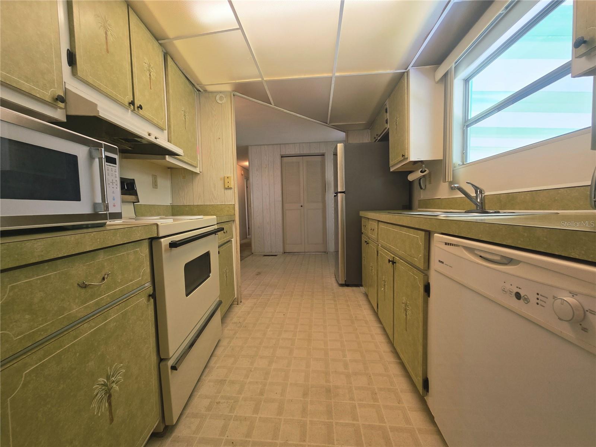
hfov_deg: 106.2
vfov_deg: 89.9
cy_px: 224
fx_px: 224
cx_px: 298
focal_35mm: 13
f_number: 2.2
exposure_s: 1/60
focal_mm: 2.2
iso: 64
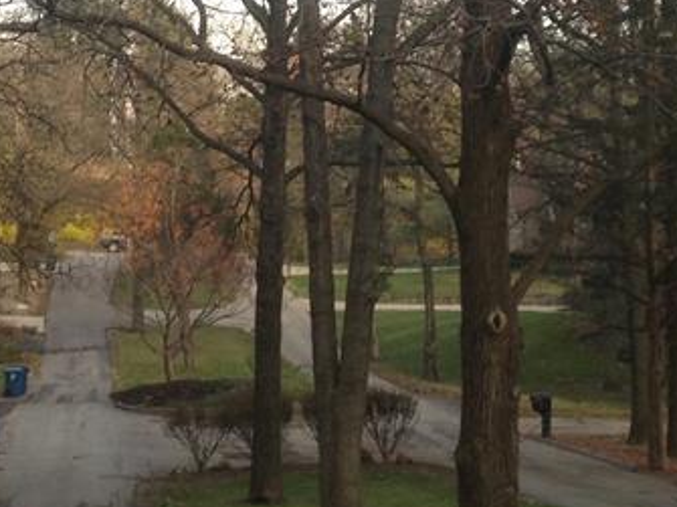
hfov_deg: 19.4
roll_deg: +2.4
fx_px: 1975
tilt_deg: +0.2
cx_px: 412
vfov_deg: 14.6
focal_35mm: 101
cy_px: 182
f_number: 2.4
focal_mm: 4.12
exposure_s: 1/134
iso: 50
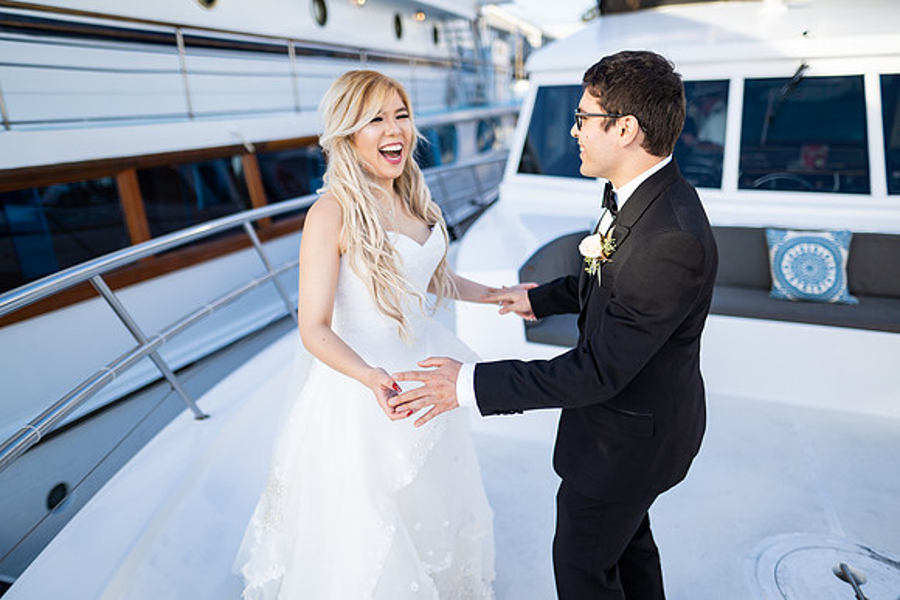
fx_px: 600
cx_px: 450
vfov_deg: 53.2
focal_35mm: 24
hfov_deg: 73.7
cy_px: 300
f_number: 1.4
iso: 160
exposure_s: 1/4000
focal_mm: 24
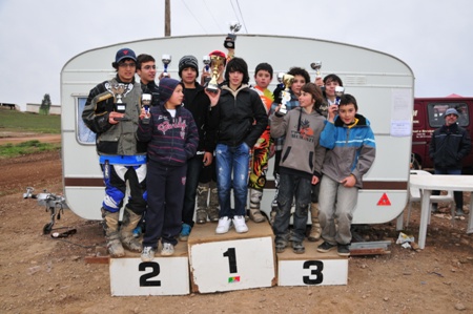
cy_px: 157
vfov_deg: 41.6
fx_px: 413
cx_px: 236
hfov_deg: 59.5
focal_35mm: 32
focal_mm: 21
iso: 400
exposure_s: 1/60
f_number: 5.6
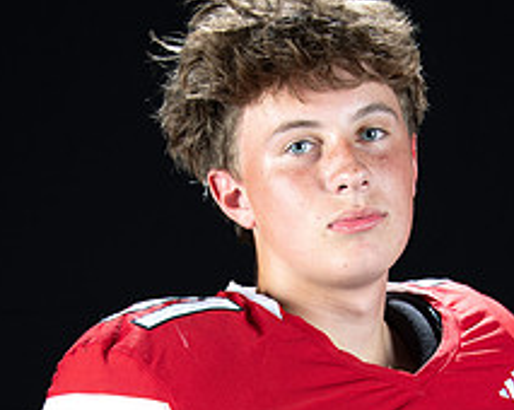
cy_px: 444
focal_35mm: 115
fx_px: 1748
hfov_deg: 16.7
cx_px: 326
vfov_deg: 13.1
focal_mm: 58
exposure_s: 1/160
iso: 320
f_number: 9
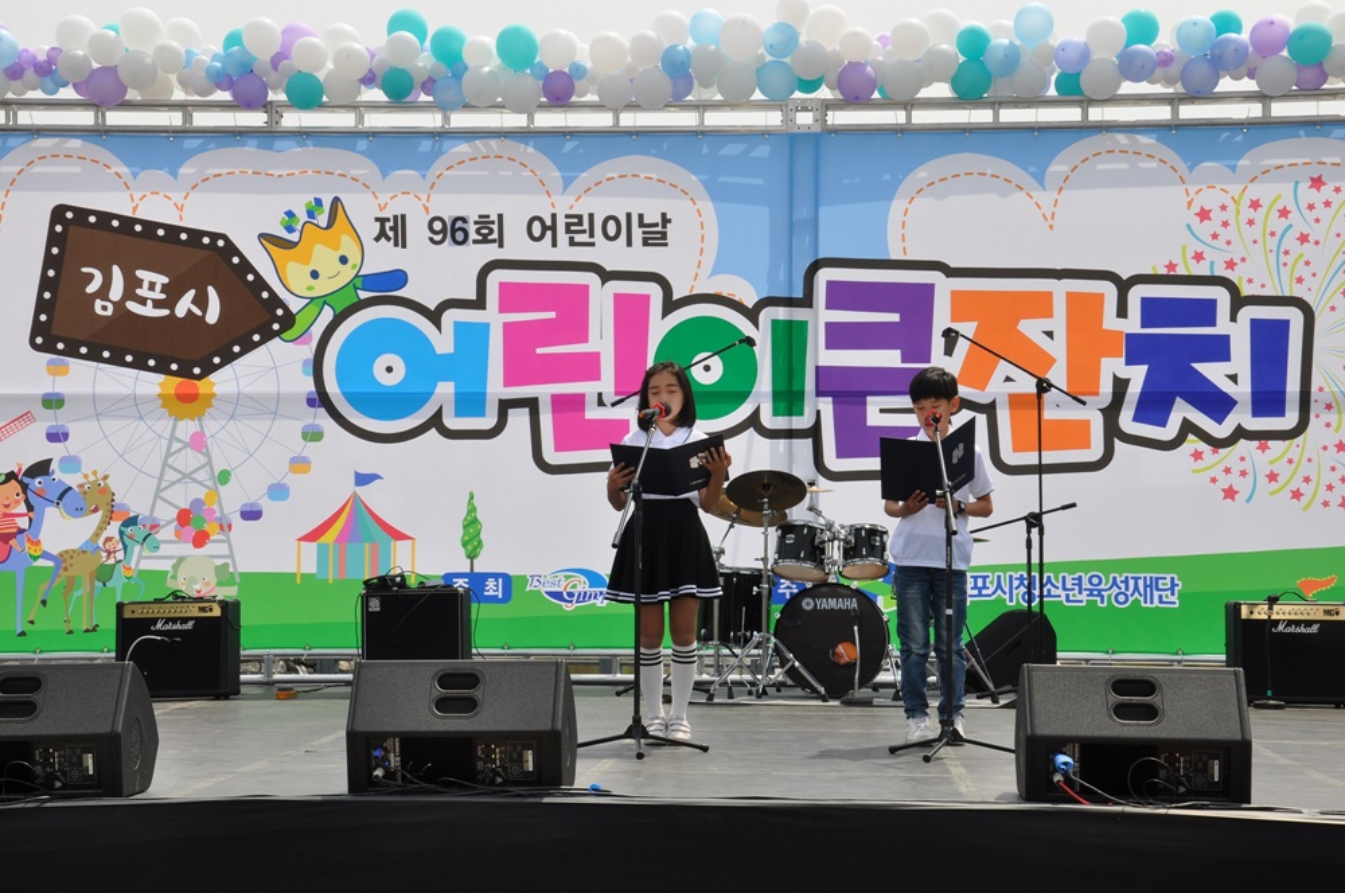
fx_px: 2910
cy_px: 446
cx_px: 672
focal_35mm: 78
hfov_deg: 26.0
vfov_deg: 17.4
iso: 200
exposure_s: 1/200
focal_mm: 52
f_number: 14
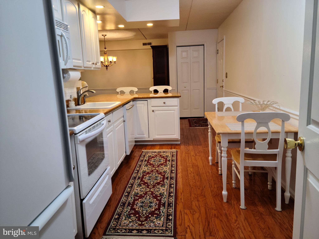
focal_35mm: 28
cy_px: 120
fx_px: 258
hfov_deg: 63.4
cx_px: 160
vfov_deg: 49.7
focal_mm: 5.9
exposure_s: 1/39
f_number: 2
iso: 250
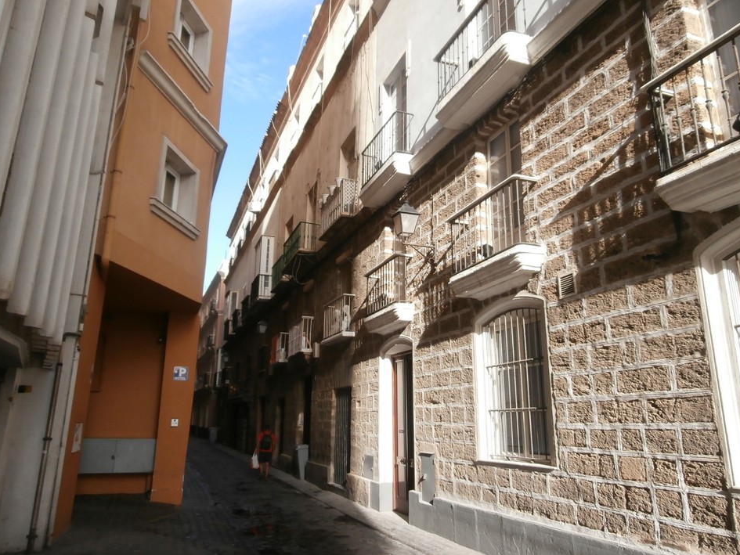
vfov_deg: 53.1
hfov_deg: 67.3
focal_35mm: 26
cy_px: 287
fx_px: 556
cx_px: 359
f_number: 3
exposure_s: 1/500
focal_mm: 4.2
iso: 160
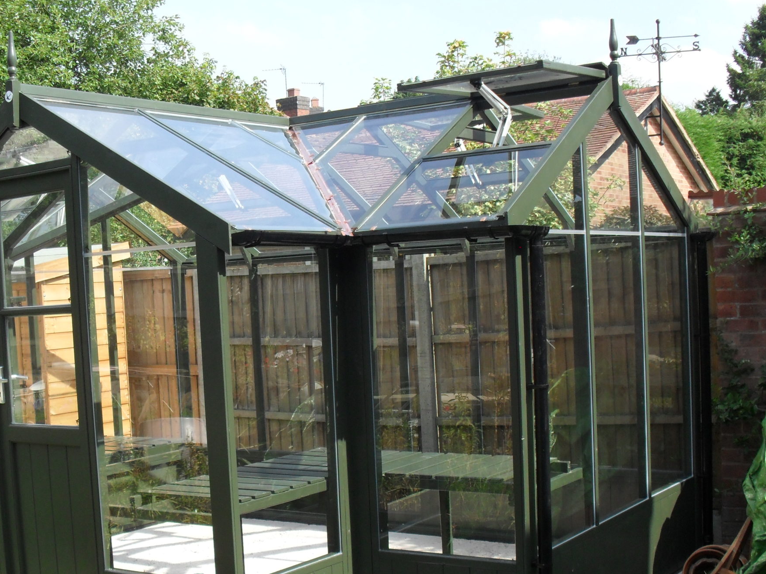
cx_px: 339
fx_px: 1129
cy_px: 365
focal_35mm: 51
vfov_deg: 28.4
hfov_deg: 37.4
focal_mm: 6.3
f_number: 3.2
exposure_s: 1/350
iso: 100
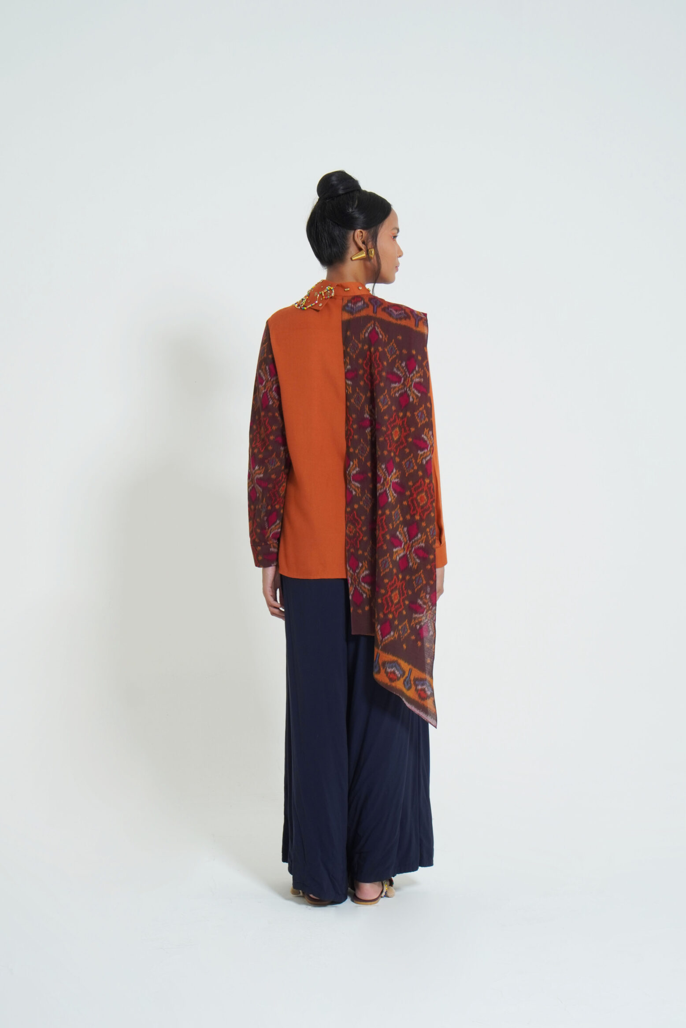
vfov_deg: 34.7
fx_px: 1645
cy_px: 528
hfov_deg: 23.6
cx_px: 337
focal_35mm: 58
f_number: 8
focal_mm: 35
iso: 250
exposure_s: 1/160
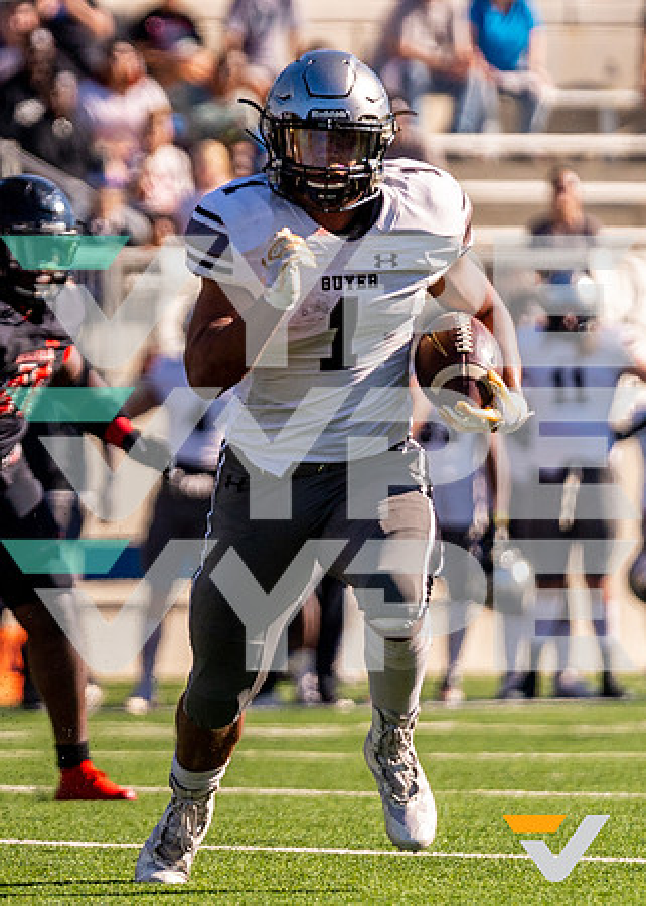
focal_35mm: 572
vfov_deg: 3.5
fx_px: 14695
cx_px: 107
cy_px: 369
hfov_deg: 2.5
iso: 400
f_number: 2.8
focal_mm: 200
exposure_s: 1/3200
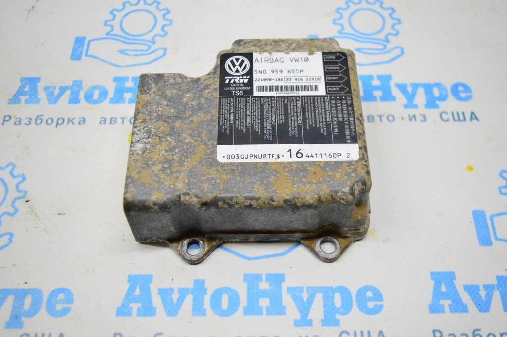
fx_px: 528
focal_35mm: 38
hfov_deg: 51.3
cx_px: 254
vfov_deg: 35.4
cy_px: 168
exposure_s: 1/800
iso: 6400
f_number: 4
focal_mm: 25
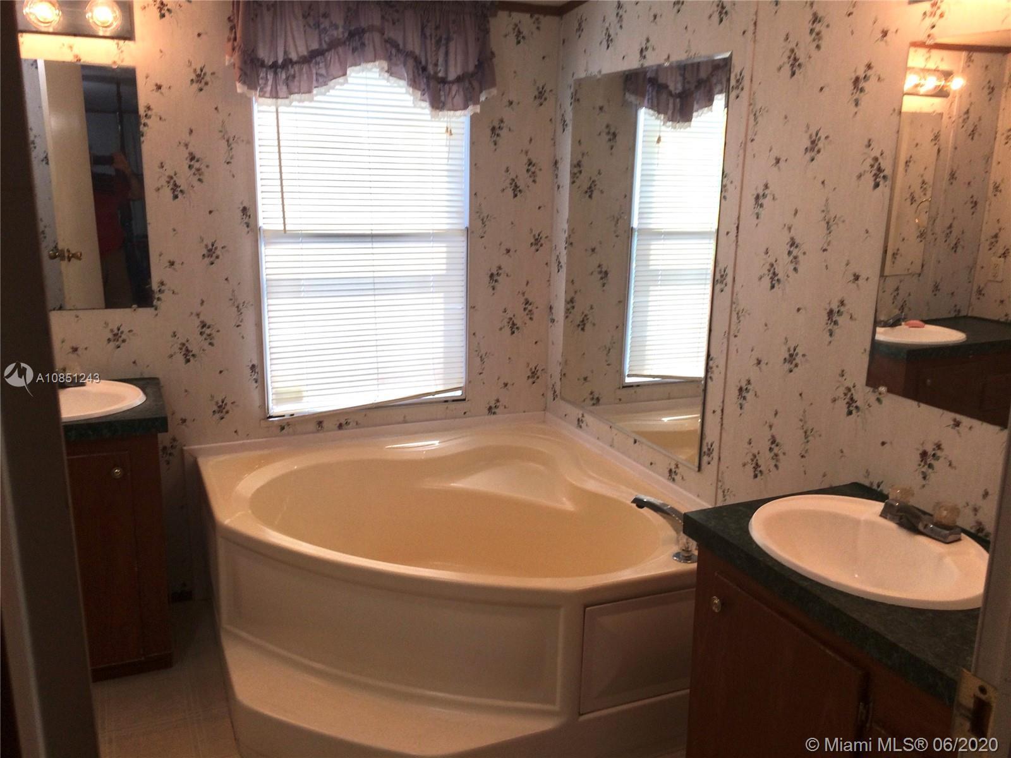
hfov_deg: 61.7
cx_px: 506
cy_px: 379
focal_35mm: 29
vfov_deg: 48.2
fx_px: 847
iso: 40
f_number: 2.2
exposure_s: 1/120
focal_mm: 4.15
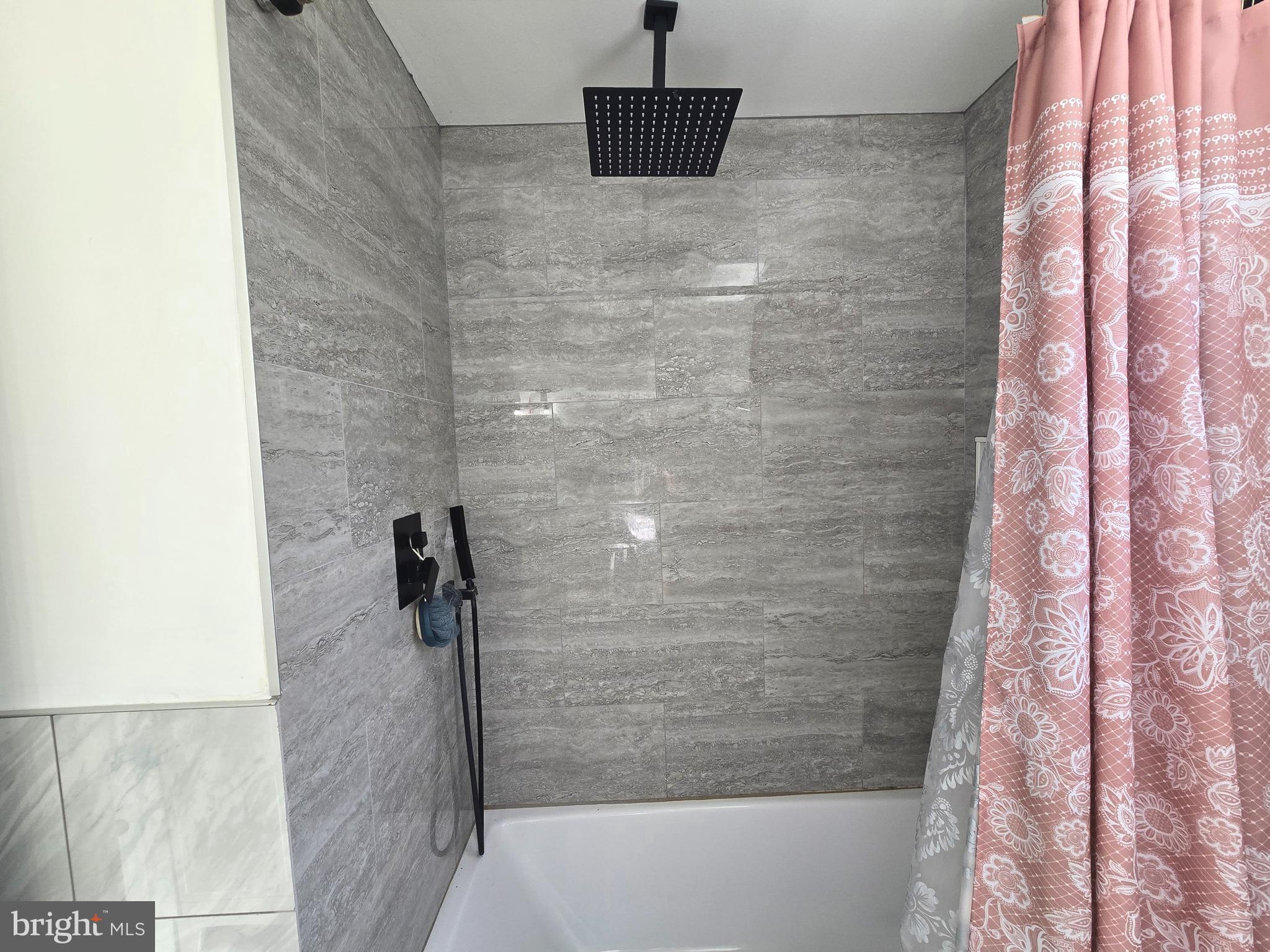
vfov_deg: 89.9
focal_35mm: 13
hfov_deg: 106.2
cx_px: 635
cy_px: 476
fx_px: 477
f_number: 2.2
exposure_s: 1/120
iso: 80
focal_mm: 2.2
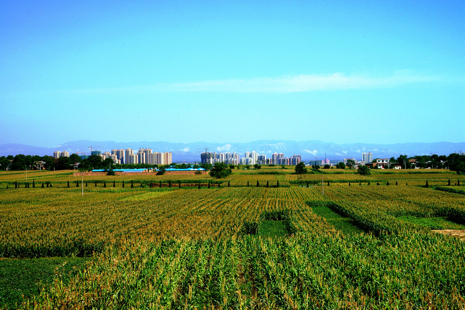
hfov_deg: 33.4
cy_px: 155
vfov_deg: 22.6
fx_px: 775
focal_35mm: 60
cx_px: 232
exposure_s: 1/125
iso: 160
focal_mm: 60
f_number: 16
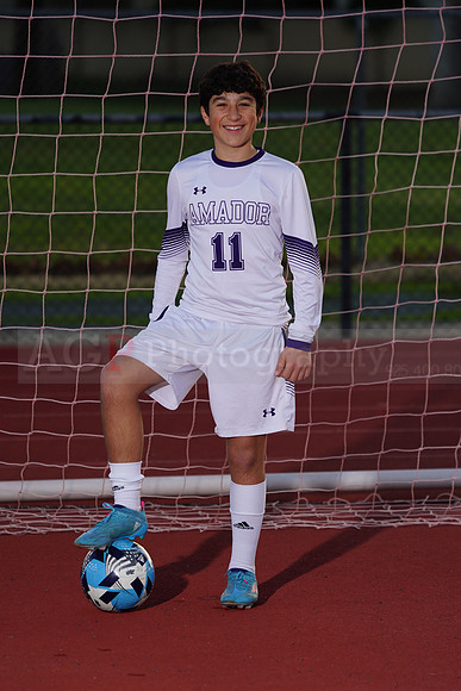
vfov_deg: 7.7
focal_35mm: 268
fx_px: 5144
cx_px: 230
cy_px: 346
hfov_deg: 5.1
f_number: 5.6
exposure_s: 1/250
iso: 320
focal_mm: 268
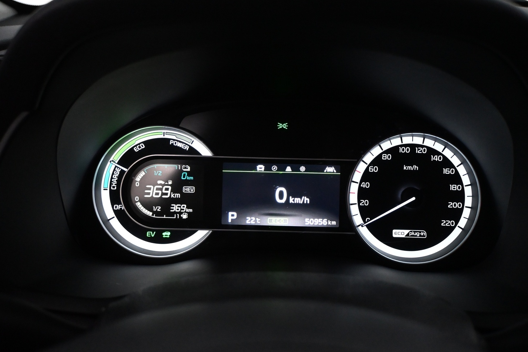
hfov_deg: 58.2
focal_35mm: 32
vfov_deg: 40.8
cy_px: 163
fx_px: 473
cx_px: 289
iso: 3200
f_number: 3.8
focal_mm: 19.5
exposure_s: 1/100
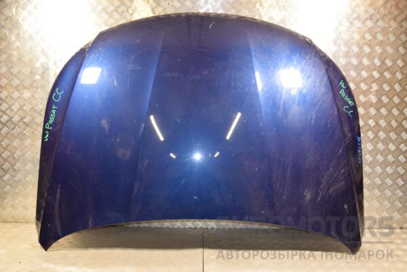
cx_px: 204
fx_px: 356
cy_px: 136
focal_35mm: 32
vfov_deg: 41.7
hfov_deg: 59.5
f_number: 5
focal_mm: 21
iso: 800
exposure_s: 1/125
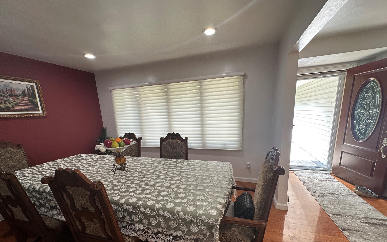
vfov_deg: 73.9
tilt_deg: -12.2
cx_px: 194
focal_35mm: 15
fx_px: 158
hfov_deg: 101.5
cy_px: 146
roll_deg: +2.6
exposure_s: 1/120
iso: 100
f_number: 2.2
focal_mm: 2.22
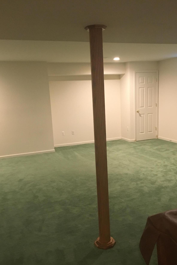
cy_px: 149
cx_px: 95
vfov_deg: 55.6
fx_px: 251
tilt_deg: -12.4
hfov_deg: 38.9
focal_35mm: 34
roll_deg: +4.3
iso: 200
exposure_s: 1/30
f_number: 2.2
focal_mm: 4.15
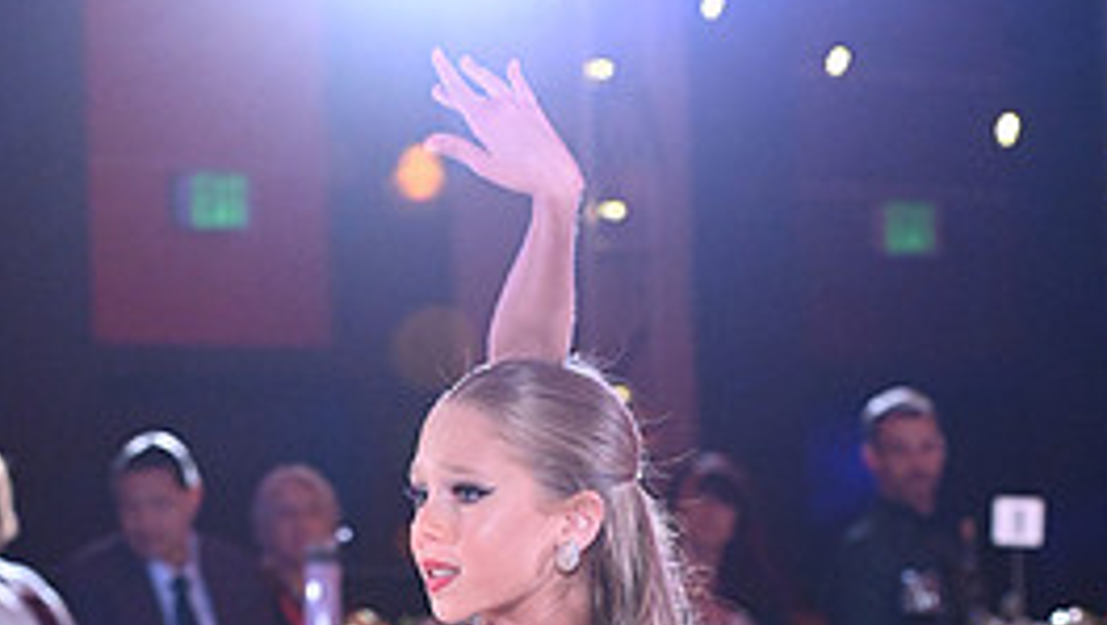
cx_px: 438
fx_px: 7844
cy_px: 990
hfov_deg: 8.1
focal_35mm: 267
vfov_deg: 4.5
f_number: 6.3
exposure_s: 1/400
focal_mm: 116
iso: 6400
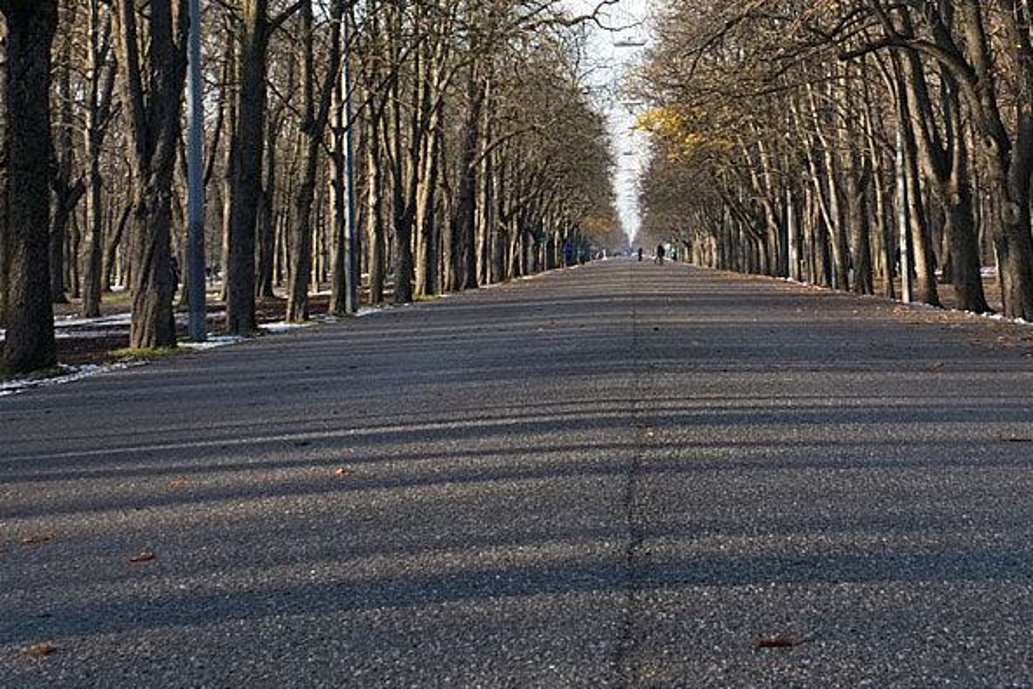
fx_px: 2095
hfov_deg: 27.6
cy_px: -72
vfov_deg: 18.0
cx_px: 614
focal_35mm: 73
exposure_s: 1/60
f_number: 9
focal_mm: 18
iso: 100
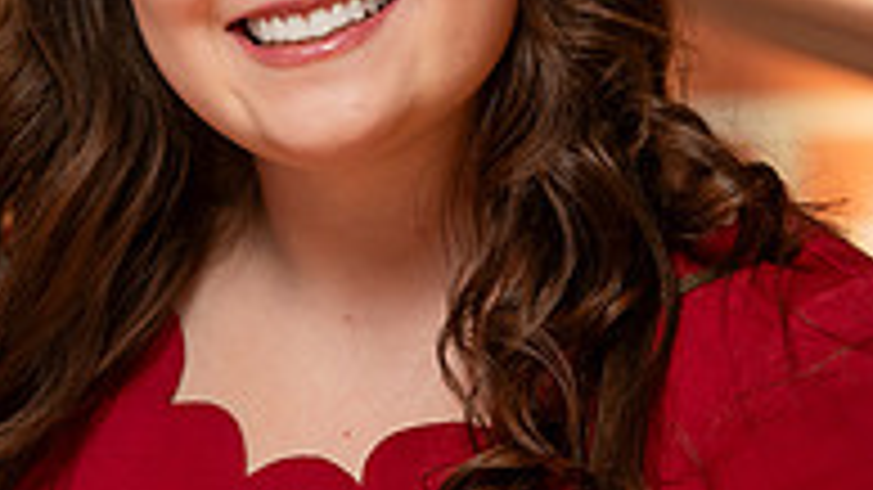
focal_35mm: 423
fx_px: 9789
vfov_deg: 2.9
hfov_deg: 5.1
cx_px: 202
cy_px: 106
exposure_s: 1/250
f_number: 3.2
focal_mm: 135
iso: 250
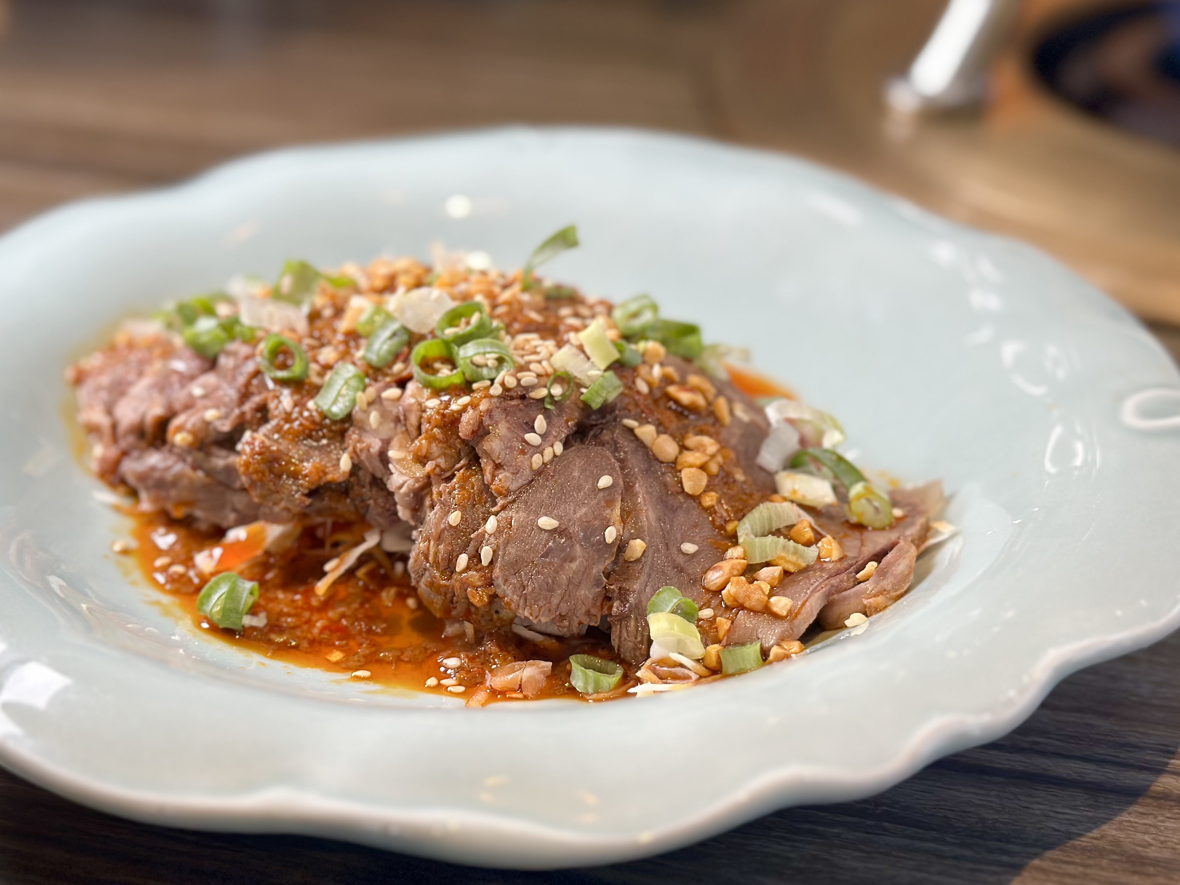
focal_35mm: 60
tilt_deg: -31.5
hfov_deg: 32.1
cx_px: 496
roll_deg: +1.0
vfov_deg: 24.4
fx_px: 2045
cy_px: 470
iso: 125
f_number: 1.78
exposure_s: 1/120
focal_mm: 6.86
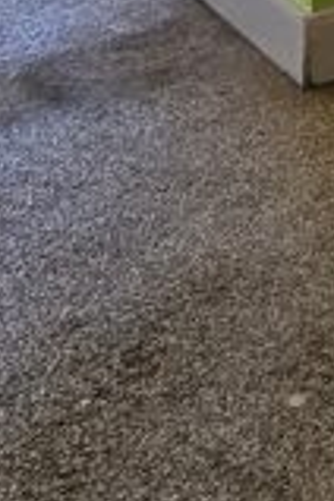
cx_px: 1078
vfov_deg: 17.4
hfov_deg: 10.1
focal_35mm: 87
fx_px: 1211
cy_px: -479
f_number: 2.2
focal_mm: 2.2
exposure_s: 1/100
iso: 80
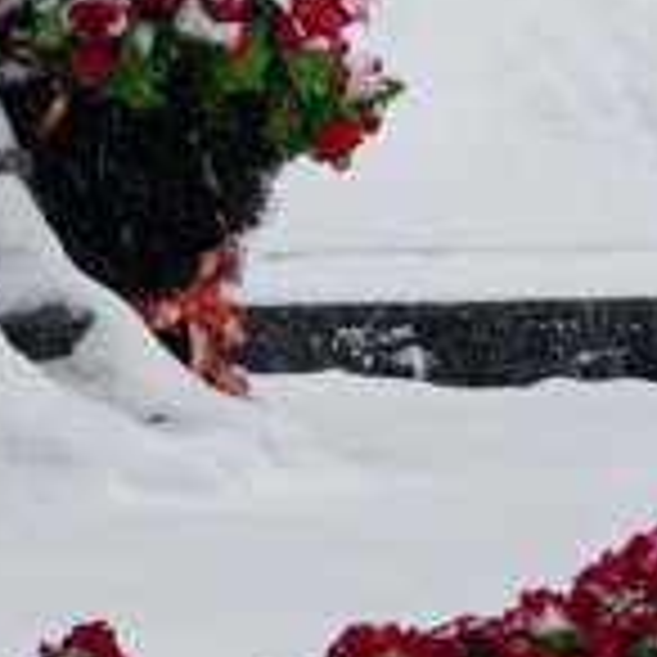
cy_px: -135
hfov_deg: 12.1
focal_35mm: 144
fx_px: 3092
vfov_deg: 11.9
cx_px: 248
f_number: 5
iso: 100
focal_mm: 22
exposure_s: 1/100
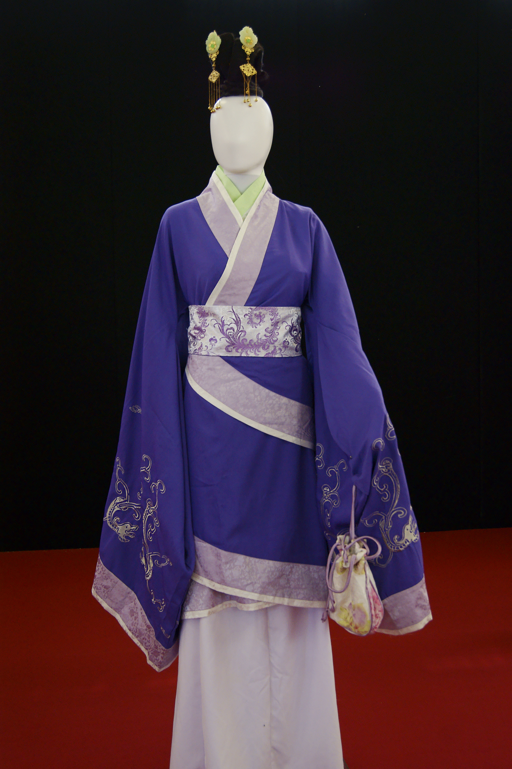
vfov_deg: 37.9
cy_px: 384
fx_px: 1121
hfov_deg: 25.7
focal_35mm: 52
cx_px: 256
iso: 400
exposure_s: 1/50
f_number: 4.5
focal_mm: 35
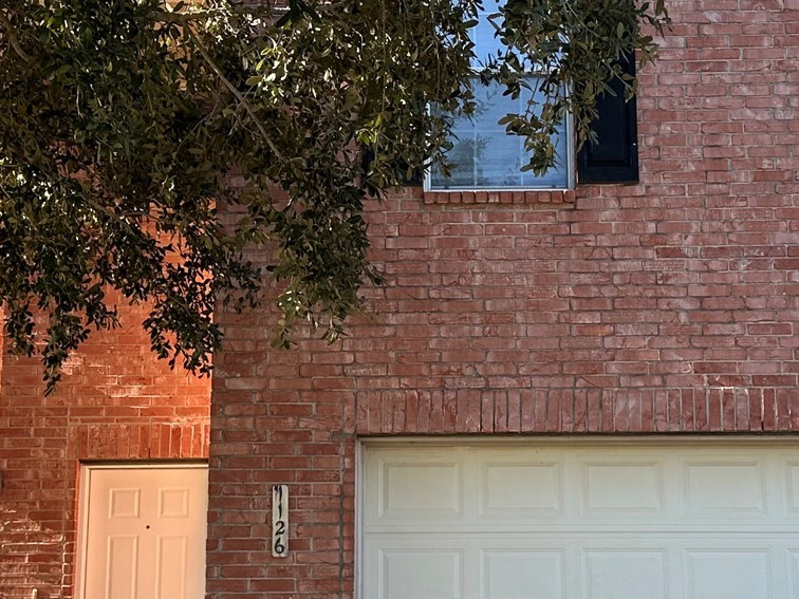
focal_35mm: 65
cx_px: 429
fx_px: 1500
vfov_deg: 22.6
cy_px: 321
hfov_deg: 29.8
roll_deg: -0.7
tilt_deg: +10.8
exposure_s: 1/894
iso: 80
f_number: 1.78
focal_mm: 6.86
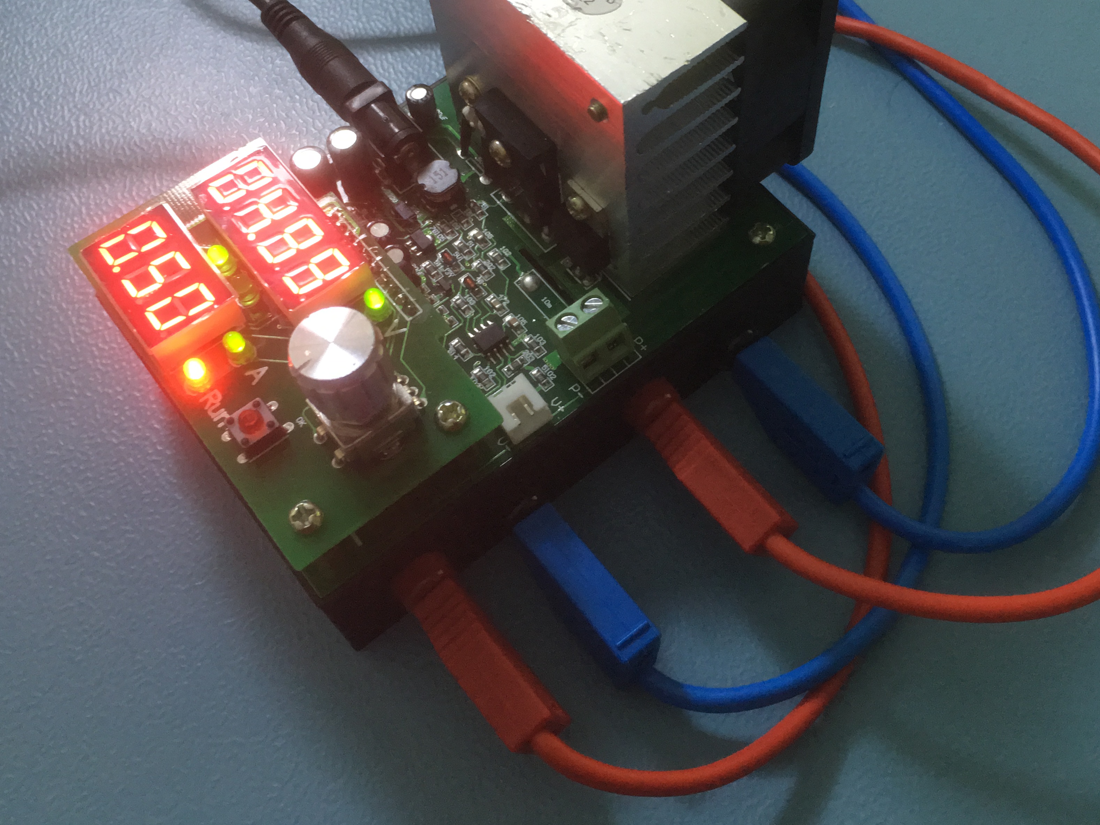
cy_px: 309
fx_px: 1176
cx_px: 624
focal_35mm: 37
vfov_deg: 38.4
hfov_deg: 50.0
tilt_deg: -60.9
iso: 200
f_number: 2.2
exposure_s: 1/20
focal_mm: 4.15
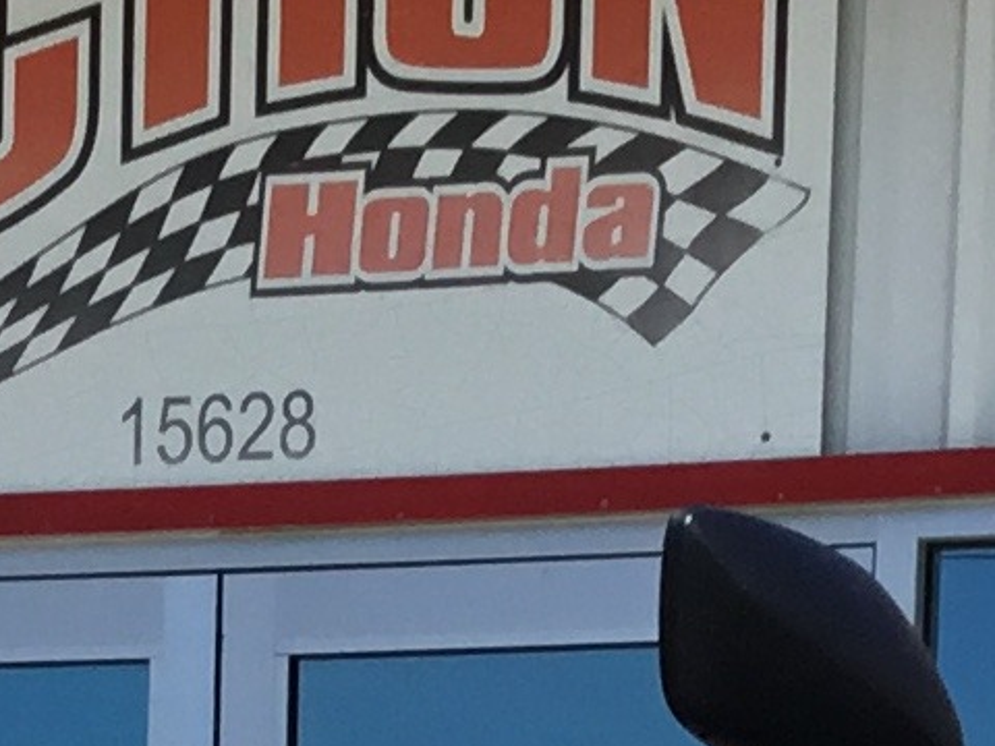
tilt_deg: -5.7
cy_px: 2103
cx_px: 448
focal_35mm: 211
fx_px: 6065
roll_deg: -1.9
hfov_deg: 9.4
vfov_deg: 6.5
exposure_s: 1/936
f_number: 2.4
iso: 25
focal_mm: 3.3
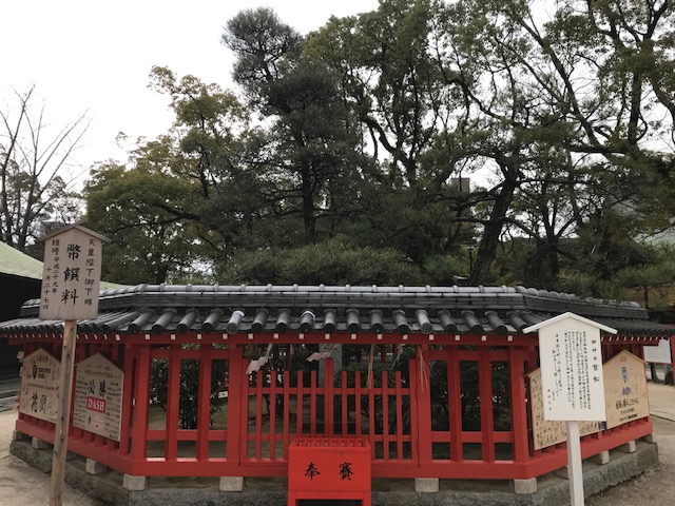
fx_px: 546
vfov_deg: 49.7
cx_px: 338
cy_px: 253
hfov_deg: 63.4
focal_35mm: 28
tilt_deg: +10.1
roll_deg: -0.7
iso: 20
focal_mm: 3.99
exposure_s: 1/1330
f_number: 1.8
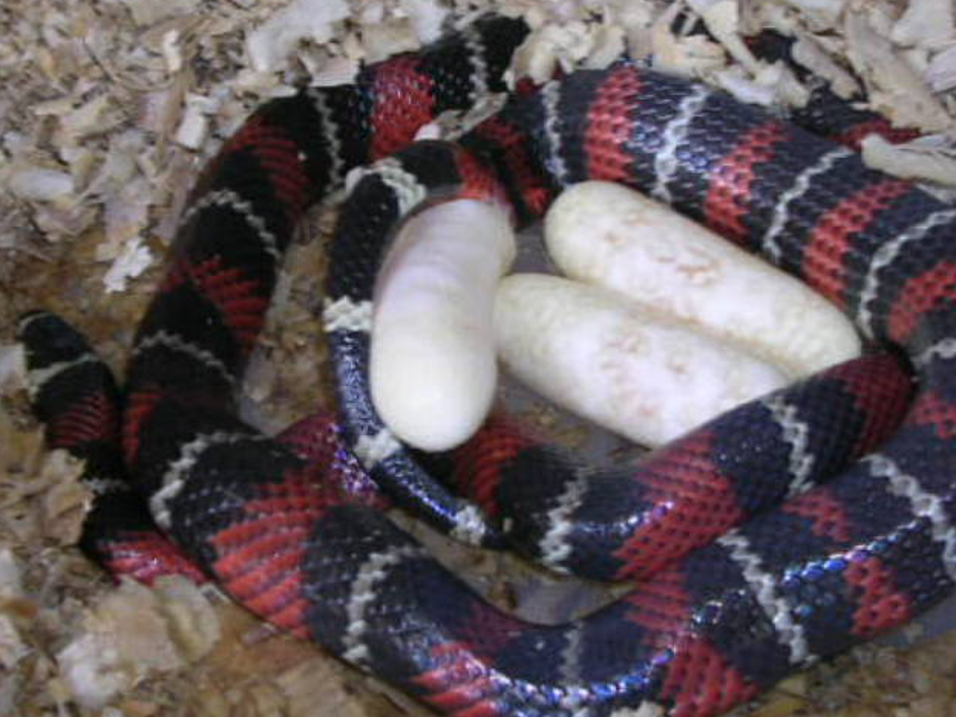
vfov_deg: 36.8
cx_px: 481
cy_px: 362
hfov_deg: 47.9
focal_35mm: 39
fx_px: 1077
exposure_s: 1/30
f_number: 2.8
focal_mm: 5.8
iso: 100
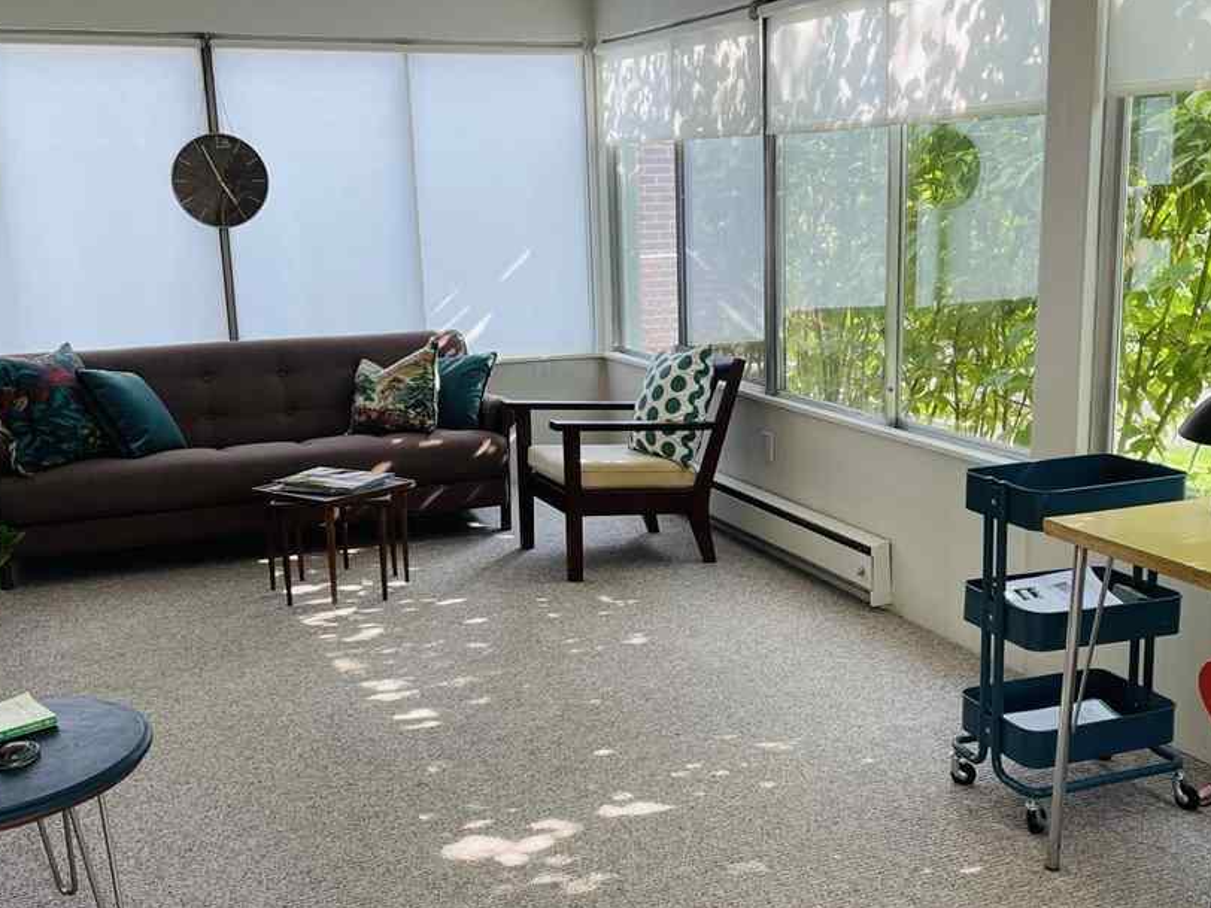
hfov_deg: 45.6
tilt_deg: -12.6
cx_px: 693
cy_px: 520
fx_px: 1434
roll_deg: +1.4
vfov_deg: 35.1
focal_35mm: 41
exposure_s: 1/121
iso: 40
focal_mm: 4.2
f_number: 1.6
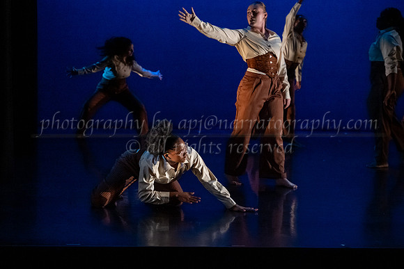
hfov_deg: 22.2
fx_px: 1029
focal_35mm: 92
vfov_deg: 14.9
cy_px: 164
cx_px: 157
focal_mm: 75
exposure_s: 1/400
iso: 4000
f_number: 3.5
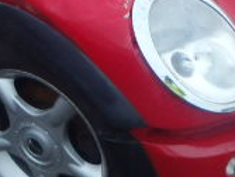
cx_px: 127
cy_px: -52
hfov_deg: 18.3
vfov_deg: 13.4
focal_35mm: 107
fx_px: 728
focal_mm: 5
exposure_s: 1/60
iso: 800
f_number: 3.9
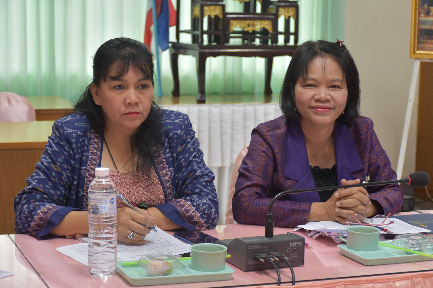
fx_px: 1010
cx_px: 216
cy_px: 144
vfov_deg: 16.3
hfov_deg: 24.2
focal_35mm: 84
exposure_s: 1/60
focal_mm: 56
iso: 800
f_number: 4.8
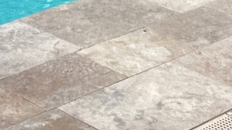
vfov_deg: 7.4
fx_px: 978
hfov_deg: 13.5
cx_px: 121
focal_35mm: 159
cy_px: -105
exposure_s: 1/970
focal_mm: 3.3
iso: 25
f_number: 2.4
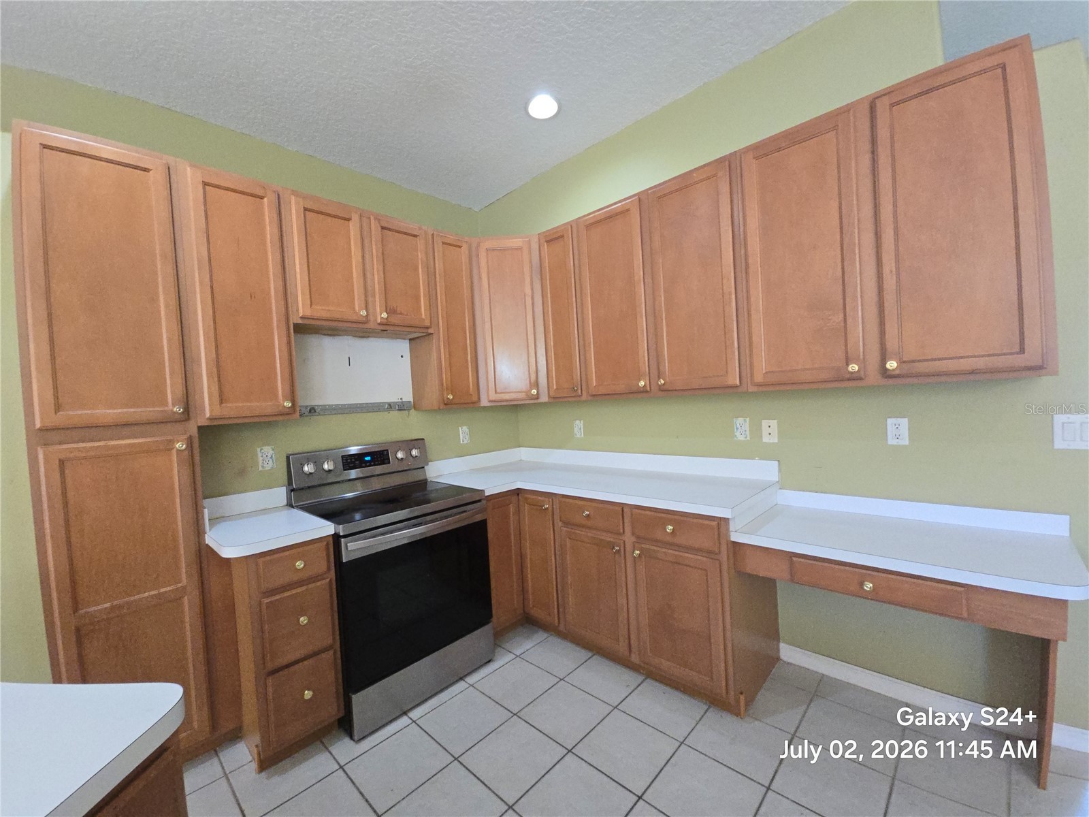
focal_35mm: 13
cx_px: 544
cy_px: 408
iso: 400
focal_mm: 2.2
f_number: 2.2
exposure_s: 1/60
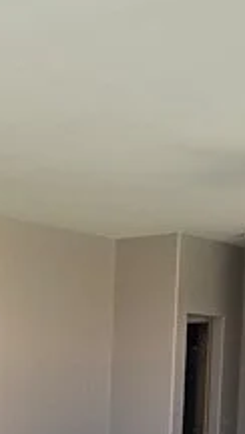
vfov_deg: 29.1
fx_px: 771
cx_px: -96
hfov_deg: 16.7
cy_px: 448
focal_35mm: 67
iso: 80
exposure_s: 1/120
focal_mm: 2.2
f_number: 2.2
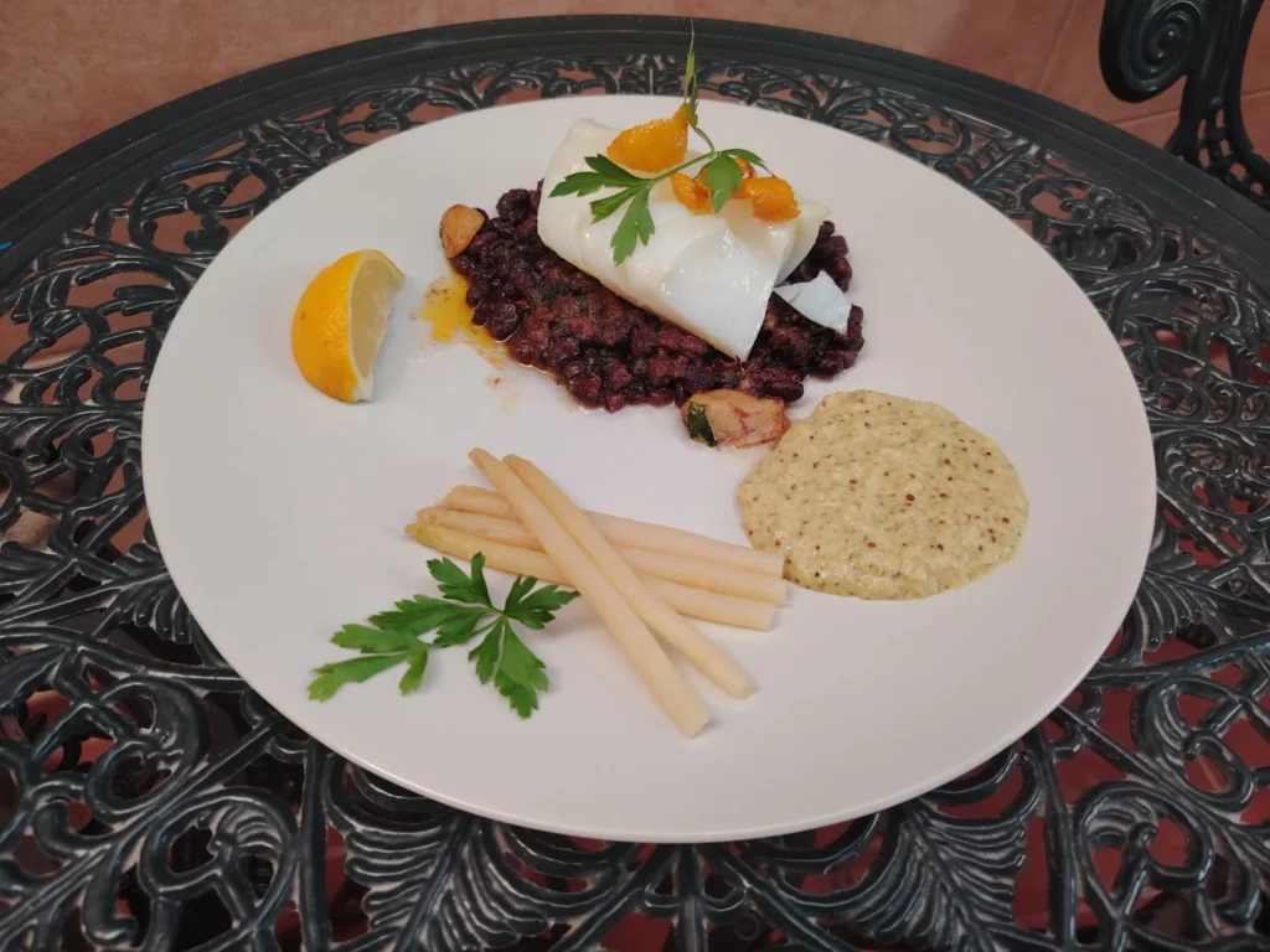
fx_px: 881
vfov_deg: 56.8
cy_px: 476
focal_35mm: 24
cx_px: 635
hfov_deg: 71.6
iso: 441
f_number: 1.75
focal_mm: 5.25
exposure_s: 1/100
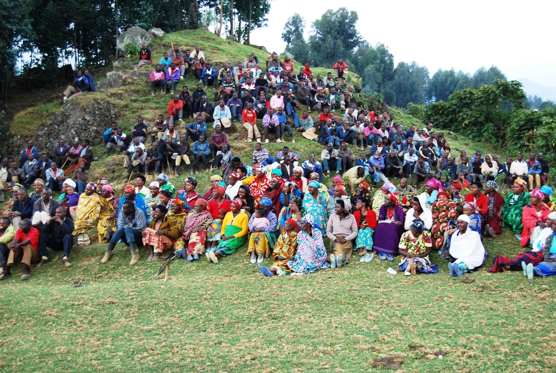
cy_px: 186
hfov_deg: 37.8
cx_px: 278
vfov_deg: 25.9
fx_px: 812
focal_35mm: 52
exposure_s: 1/40
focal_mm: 35
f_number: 4.8
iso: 200
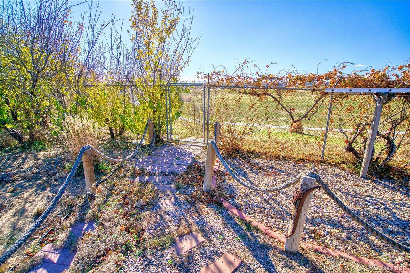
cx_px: 205
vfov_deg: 73.7
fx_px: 182
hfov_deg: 96.7
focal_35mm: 16
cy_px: 136
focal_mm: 16
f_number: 4
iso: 500
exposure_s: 1/1600
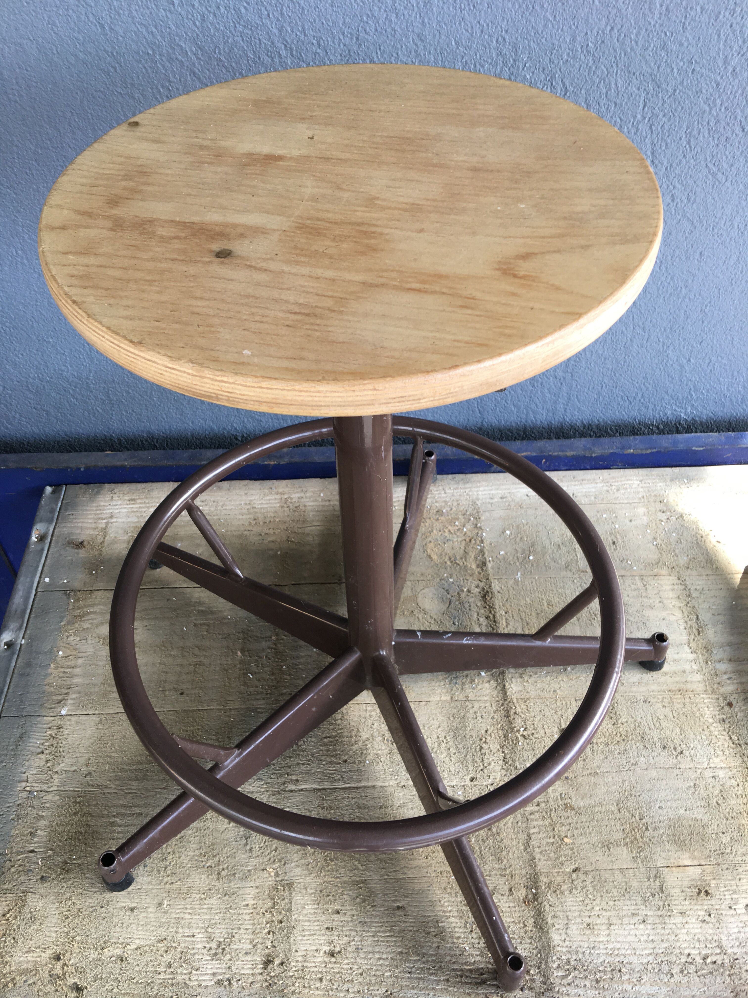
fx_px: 836
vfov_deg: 61.7
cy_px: 499
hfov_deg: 48.2
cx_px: 374
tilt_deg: -46.0
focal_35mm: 29
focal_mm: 4.15
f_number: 2.2
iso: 40
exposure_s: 1/100
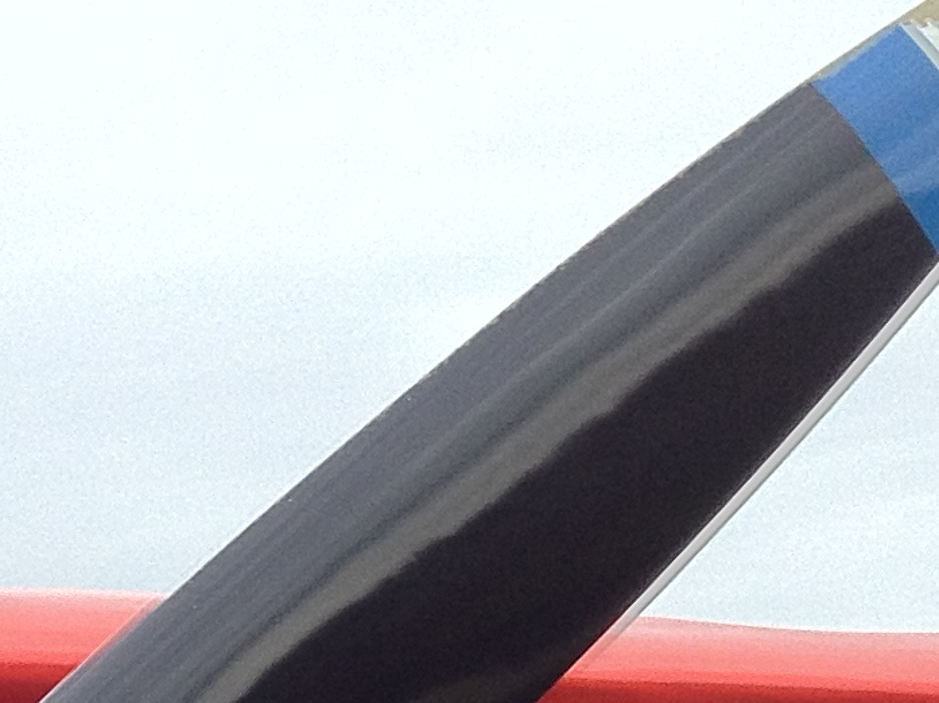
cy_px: 1644
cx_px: -489
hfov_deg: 11.5
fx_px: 4446
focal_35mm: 164
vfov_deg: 8.3
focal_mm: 4.28
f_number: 2.4
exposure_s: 1/521
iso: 64
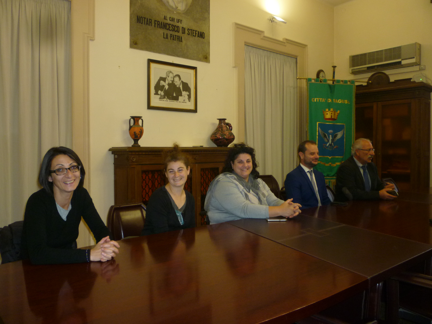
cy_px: 162
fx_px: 362
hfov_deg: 61.7
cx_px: 216
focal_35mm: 29
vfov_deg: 48.2
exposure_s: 1/30
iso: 200
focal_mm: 5.2
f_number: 3.3
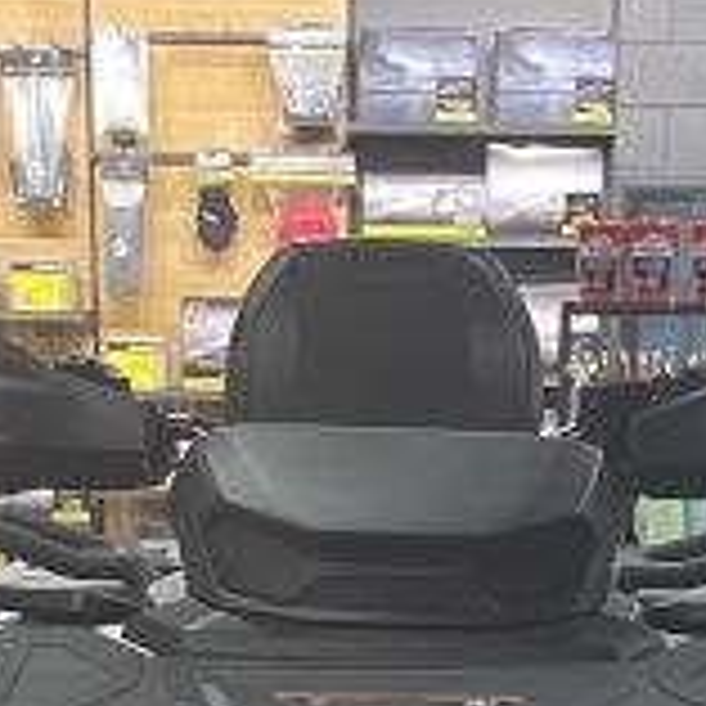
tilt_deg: -17.1
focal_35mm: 117
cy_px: 1250
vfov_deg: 13.5
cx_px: 391
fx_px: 2700
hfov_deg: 14.9
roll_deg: +1.2
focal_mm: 4.2
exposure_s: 1/60
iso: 160
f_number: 1.6
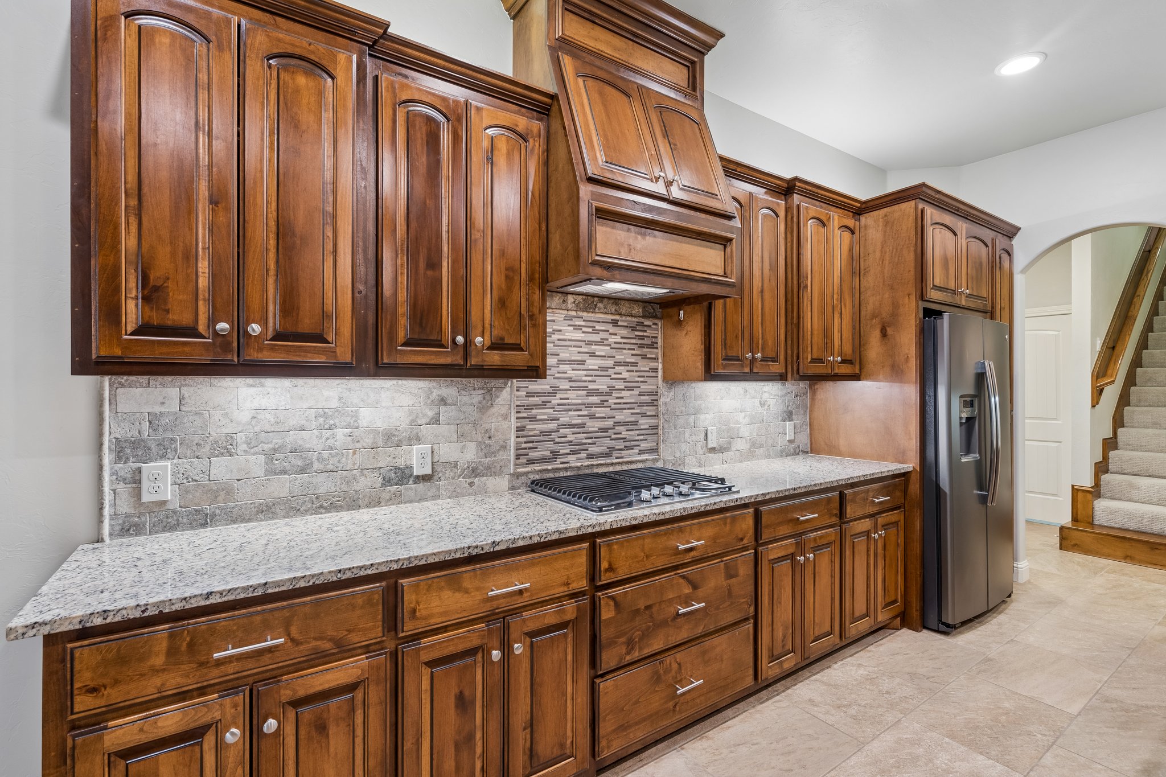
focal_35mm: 16
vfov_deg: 73.7
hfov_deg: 96.7
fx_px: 518
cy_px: 388
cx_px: 583
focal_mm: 16
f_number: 8
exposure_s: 1/3.33
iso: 200
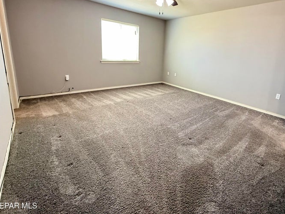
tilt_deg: -11.0
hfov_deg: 86.2
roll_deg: -3.5
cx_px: 176
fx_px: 148
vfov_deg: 70.5
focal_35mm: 18
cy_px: 81
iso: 640
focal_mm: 2.22
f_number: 2.2
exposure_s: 1/60
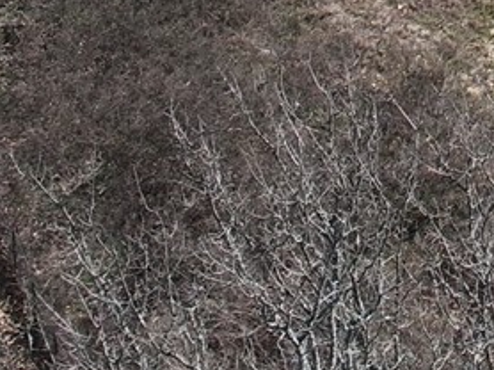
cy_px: -549
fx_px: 2524
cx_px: 957
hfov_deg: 10.4
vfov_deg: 7.7
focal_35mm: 177
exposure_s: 1/250
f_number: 7.1
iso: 113
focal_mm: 12.29
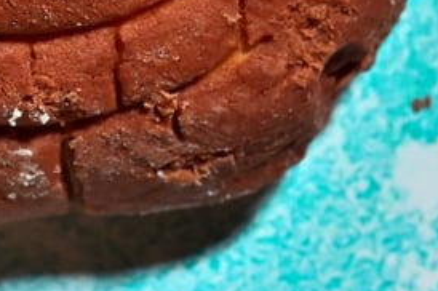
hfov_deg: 4.5
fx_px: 5590
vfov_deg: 3.0
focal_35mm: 460
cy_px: -137
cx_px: -123
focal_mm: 105
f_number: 9
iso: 3200
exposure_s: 1/200
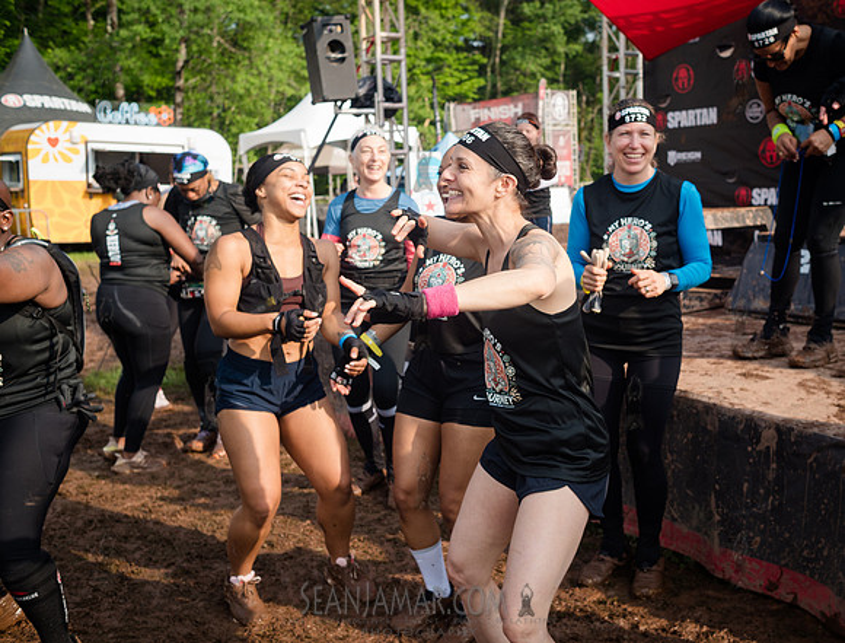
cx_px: 494
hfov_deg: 47.3
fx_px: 960
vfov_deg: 37.0
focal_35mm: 39
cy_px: 314
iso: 250
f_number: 5.6
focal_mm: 35
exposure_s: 1/500
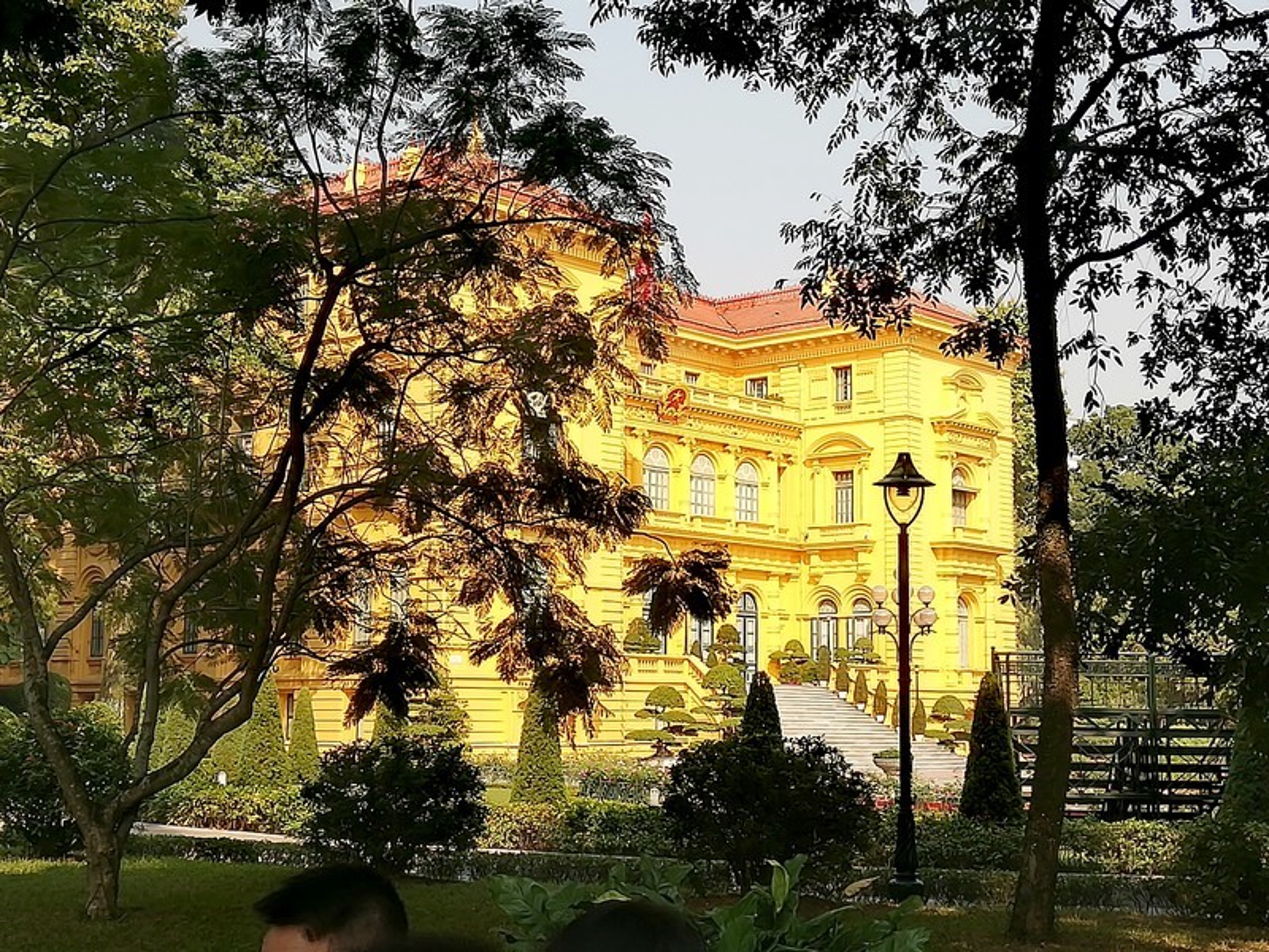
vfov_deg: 26.6
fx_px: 2016
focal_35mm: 55
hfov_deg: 34.9
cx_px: 634
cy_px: 476
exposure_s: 1/610
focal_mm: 3.81
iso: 50
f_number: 2.2
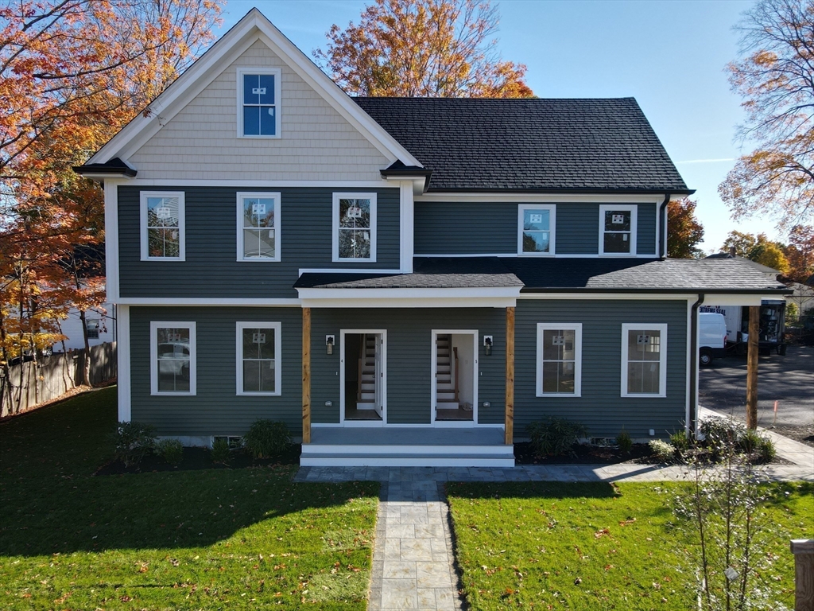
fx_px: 564
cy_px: 306
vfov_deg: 56.8
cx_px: 407
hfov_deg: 71.6
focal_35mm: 24
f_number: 2.8
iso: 100
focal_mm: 4.5
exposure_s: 1/320
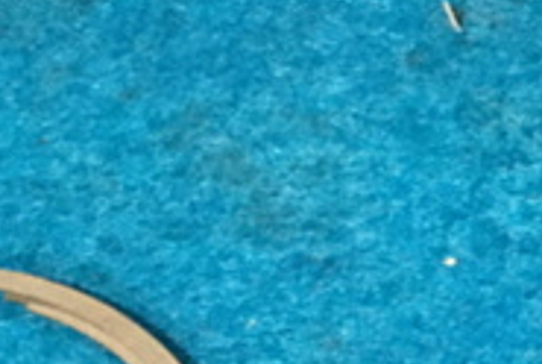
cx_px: 149
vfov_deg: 9.3
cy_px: 696
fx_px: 2111
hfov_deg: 14.6
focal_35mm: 140
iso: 200
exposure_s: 1/30
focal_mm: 4.15
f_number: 2.2
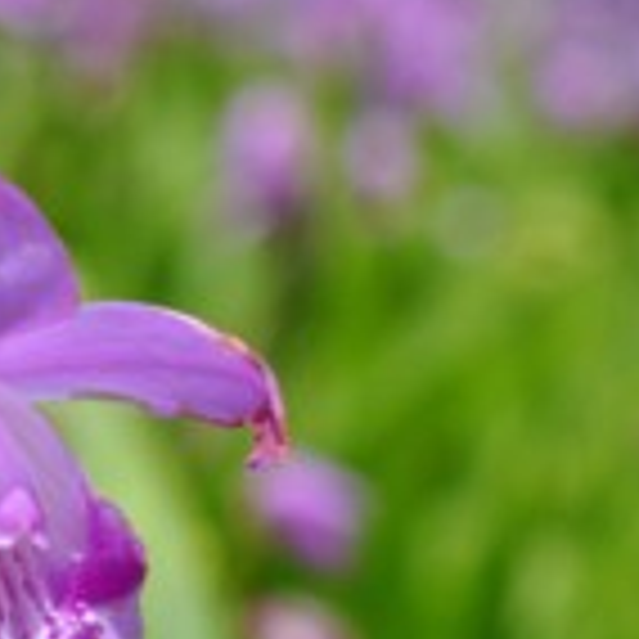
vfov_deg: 10.8
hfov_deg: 10.6
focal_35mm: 161
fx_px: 3362
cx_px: -256
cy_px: 497
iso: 200
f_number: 10
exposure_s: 1/400
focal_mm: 40
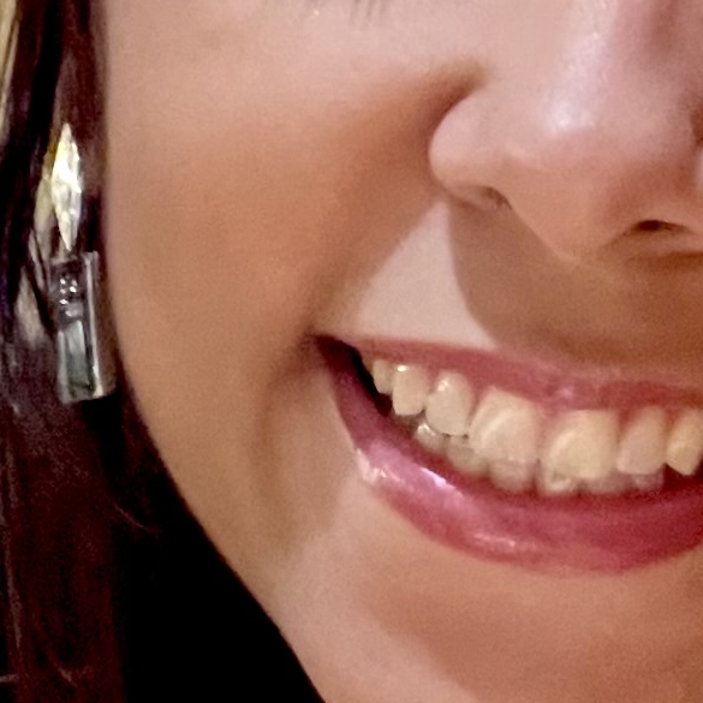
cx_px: 580
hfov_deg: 12.4
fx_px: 3217
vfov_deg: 12.5
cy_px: 458
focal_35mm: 140
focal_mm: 2.71
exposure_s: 1/15
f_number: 2.2
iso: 1000
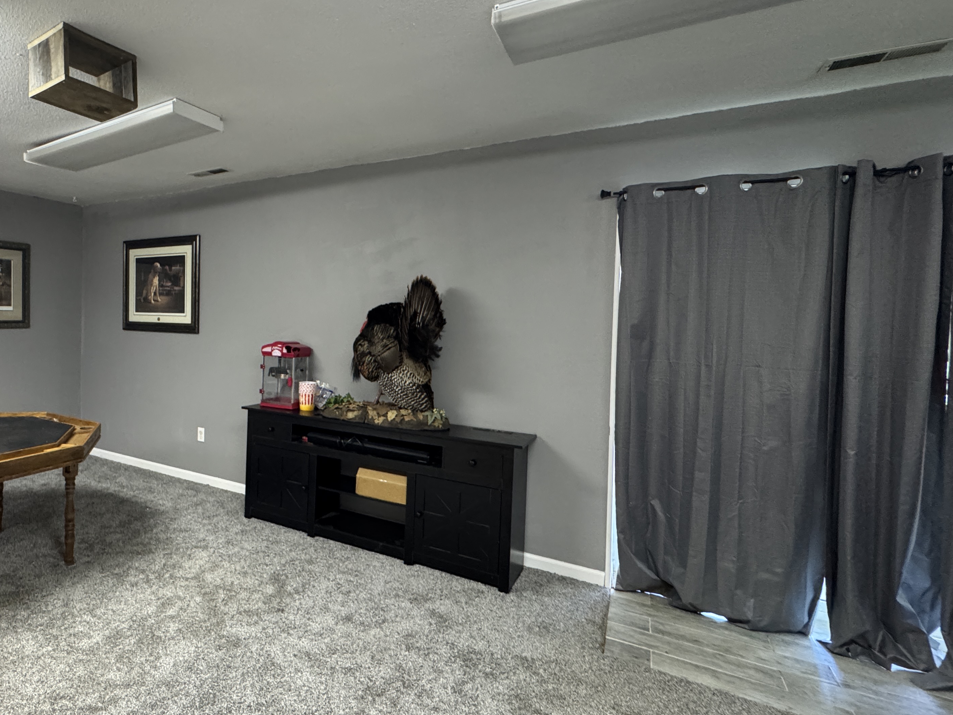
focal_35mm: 20
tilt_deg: -2.4
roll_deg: -1.4
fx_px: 551
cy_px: 337
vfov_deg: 65.9
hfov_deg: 77.6
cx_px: 279
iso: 500
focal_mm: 2.22
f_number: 2.2
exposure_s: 1/60
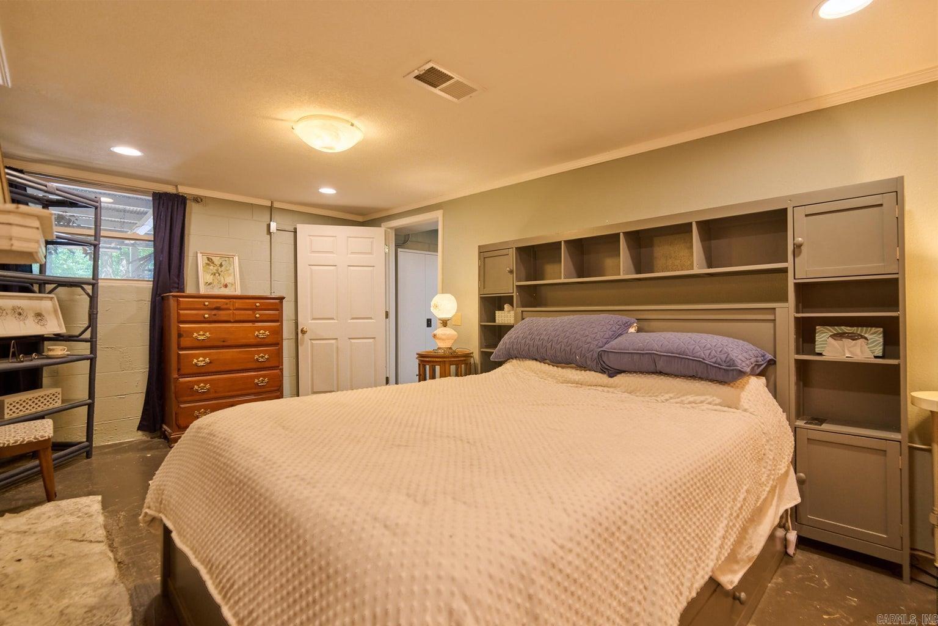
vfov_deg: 73.7
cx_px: 469
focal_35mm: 16
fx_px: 417
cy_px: 313
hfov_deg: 96.7
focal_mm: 16
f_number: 3.5
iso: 2500
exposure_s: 1/3200
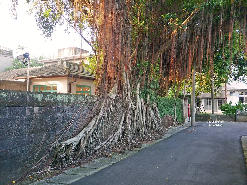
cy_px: 92
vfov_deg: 49.8
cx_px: 124
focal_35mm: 28
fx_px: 200
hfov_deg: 63.4
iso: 200
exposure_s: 1/80
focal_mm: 14
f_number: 2.5
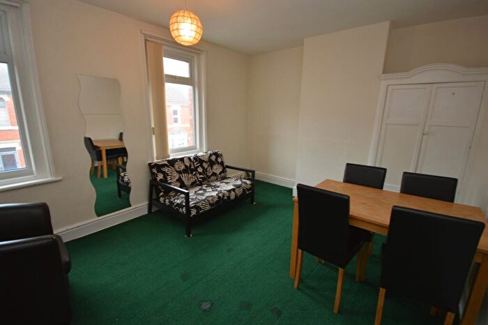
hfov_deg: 100.4
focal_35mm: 15
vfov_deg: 77.3
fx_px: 203
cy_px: 162
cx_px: 244
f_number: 4
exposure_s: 1/15
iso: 100
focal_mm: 10
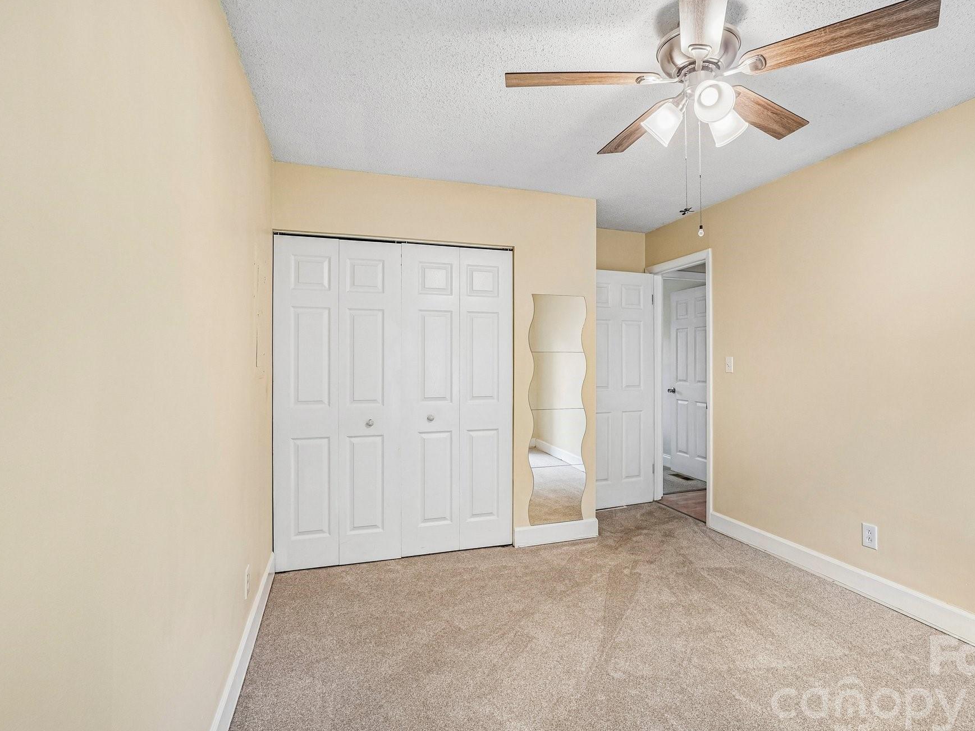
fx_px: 479
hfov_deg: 90.8
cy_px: 363
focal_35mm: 17
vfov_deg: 74.7
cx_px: 534
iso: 400
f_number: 8
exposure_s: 1/13
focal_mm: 10
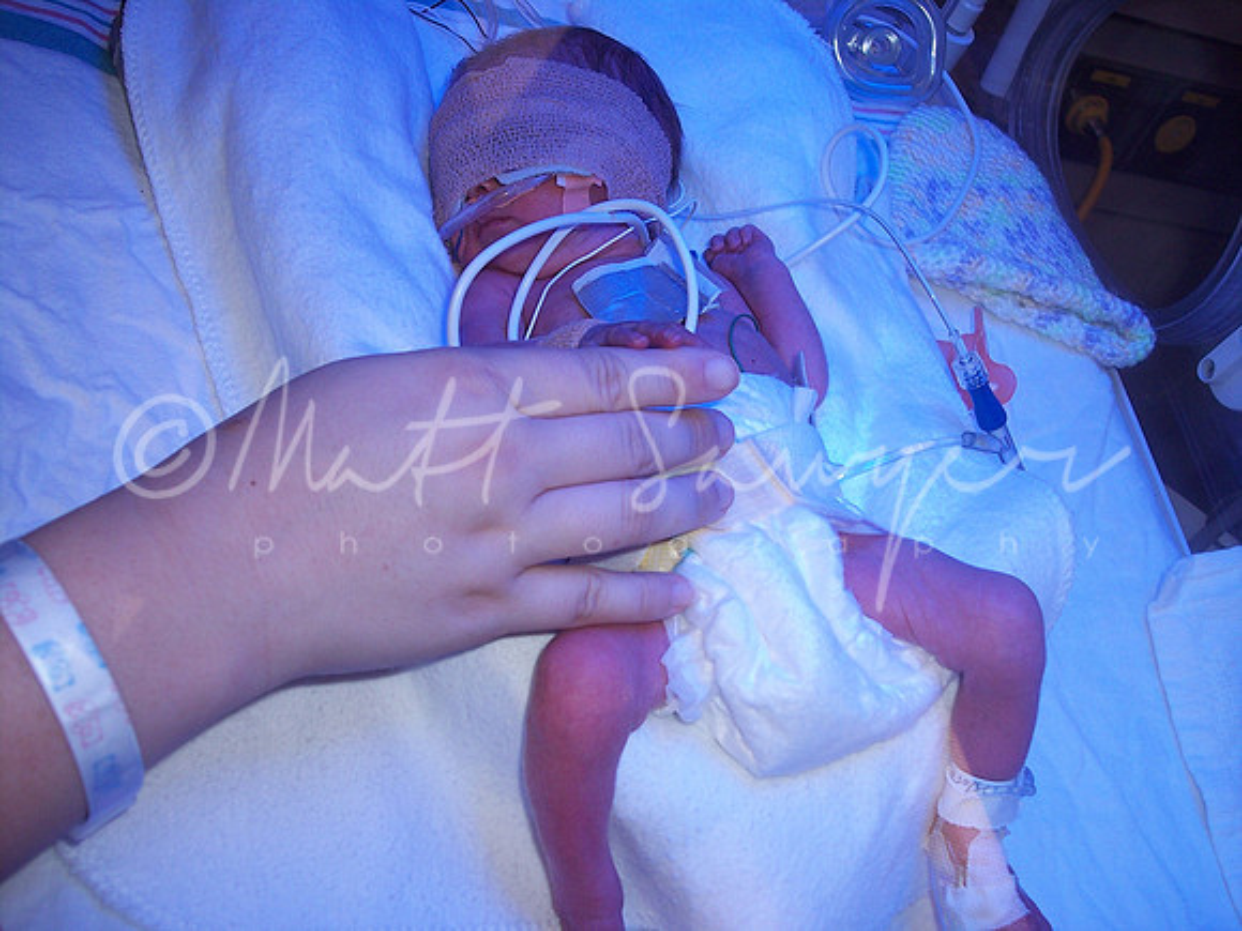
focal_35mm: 39
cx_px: 621
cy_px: 466
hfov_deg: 47.9
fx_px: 1399
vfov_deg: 36.8
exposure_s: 1/250
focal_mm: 8
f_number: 3.4
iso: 100
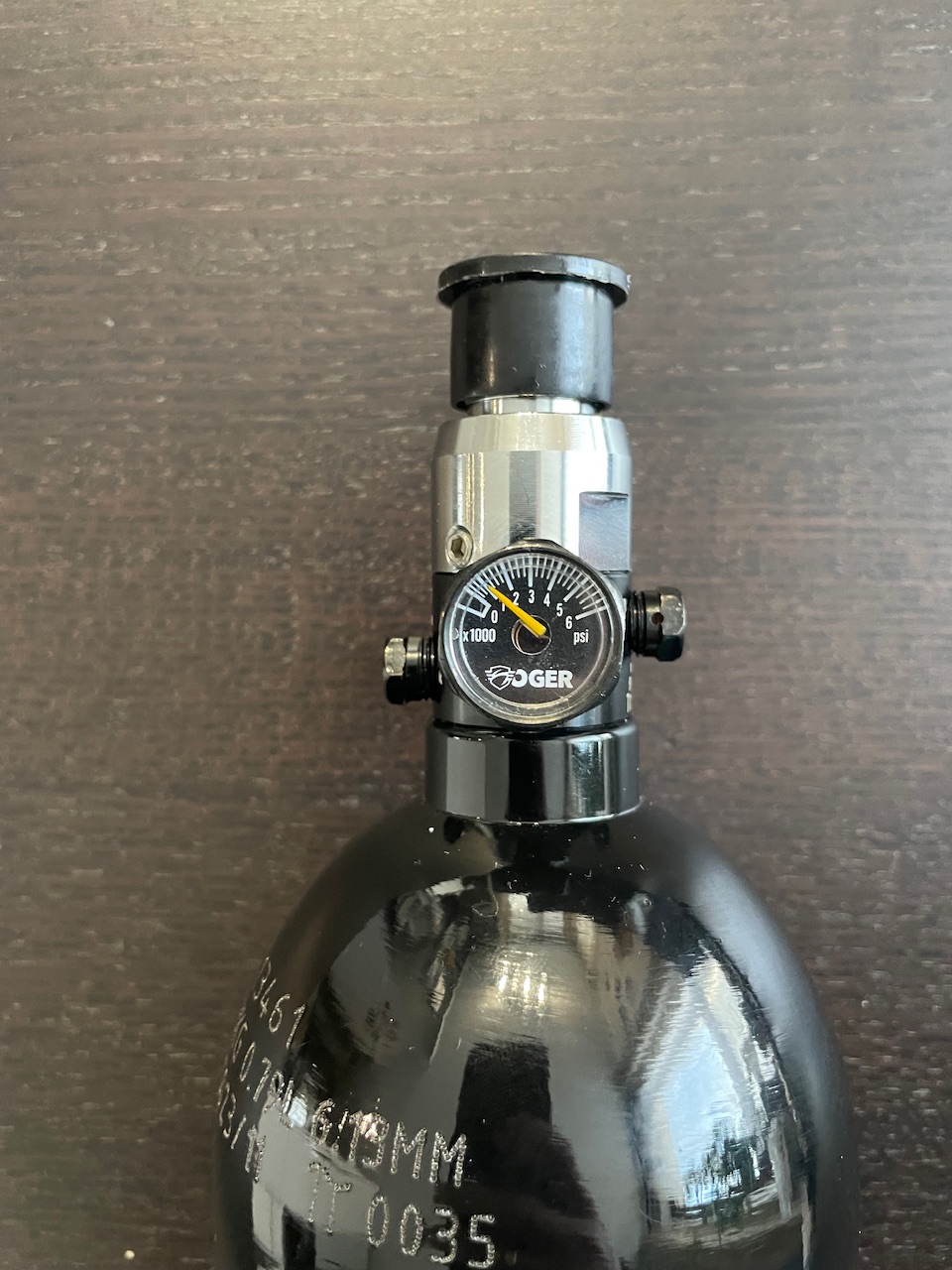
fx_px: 953
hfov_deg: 53.1
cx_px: 476
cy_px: 635
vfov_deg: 67.3
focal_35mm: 26
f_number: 1.6
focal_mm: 4.2
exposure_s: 1/33
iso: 500
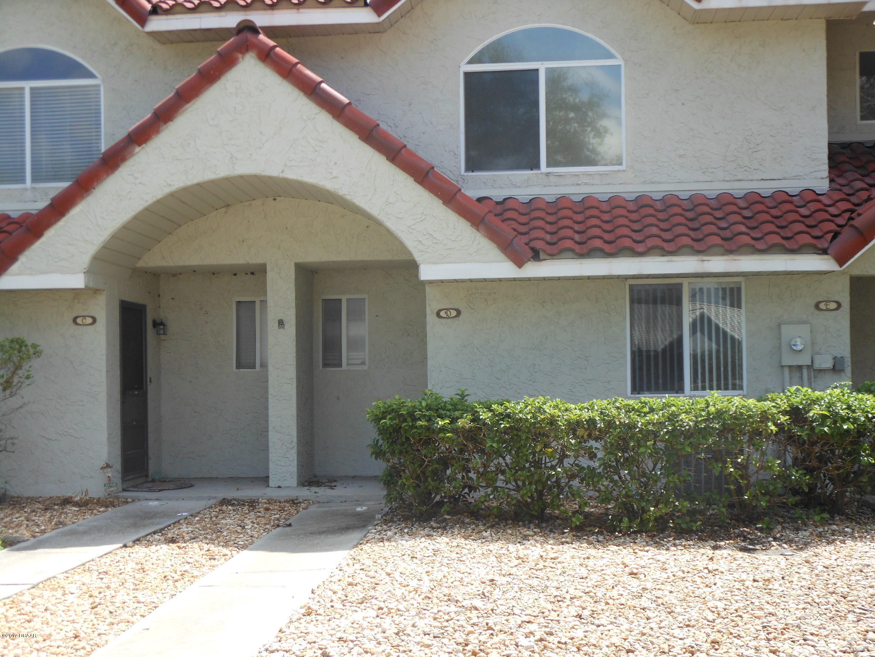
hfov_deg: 38.2
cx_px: 438
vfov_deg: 29.1
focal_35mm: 50
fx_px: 1264
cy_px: 328
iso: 80
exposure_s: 1/250
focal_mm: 8.9
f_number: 4
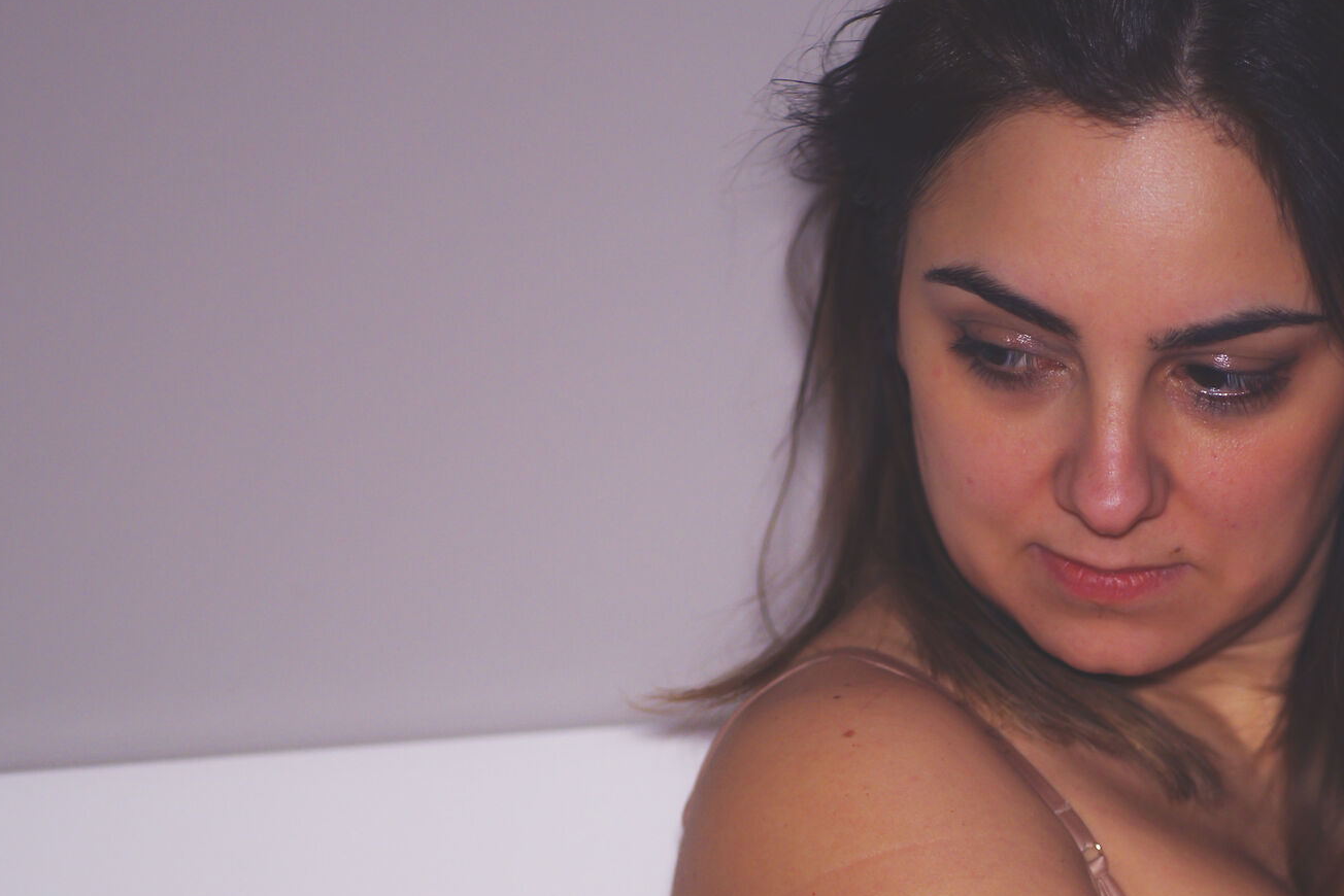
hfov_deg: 9.9
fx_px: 7767
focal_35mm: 208
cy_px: 580
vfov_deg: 6.6
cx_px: 1130
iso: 320
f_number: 1.8
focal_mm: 75
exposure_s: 1/125
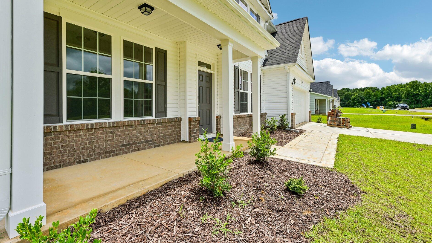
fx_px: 183
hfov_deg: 99.3
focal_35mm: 16
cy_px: 103
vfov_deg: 66.7
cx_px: 206
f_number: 8
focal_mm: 14
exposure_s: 1/500
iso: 100
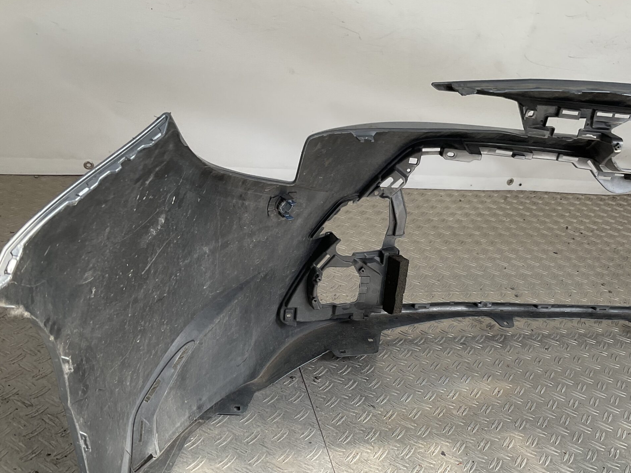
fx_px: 711
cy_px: 282
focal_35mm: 39
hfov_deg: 47.6
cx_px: 379
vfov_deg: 36.7
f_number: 1.8
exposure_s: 1/473
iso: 16
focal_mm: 3
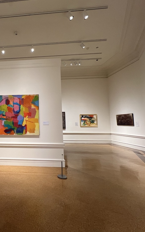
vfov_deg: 88.0
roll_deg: +0.2
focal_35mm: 19
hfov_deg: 53.4
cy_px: 113
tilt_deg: +4.6
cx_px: 11
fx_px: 120
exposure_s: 1/60
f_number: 1.8
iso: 200
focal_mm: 1.57
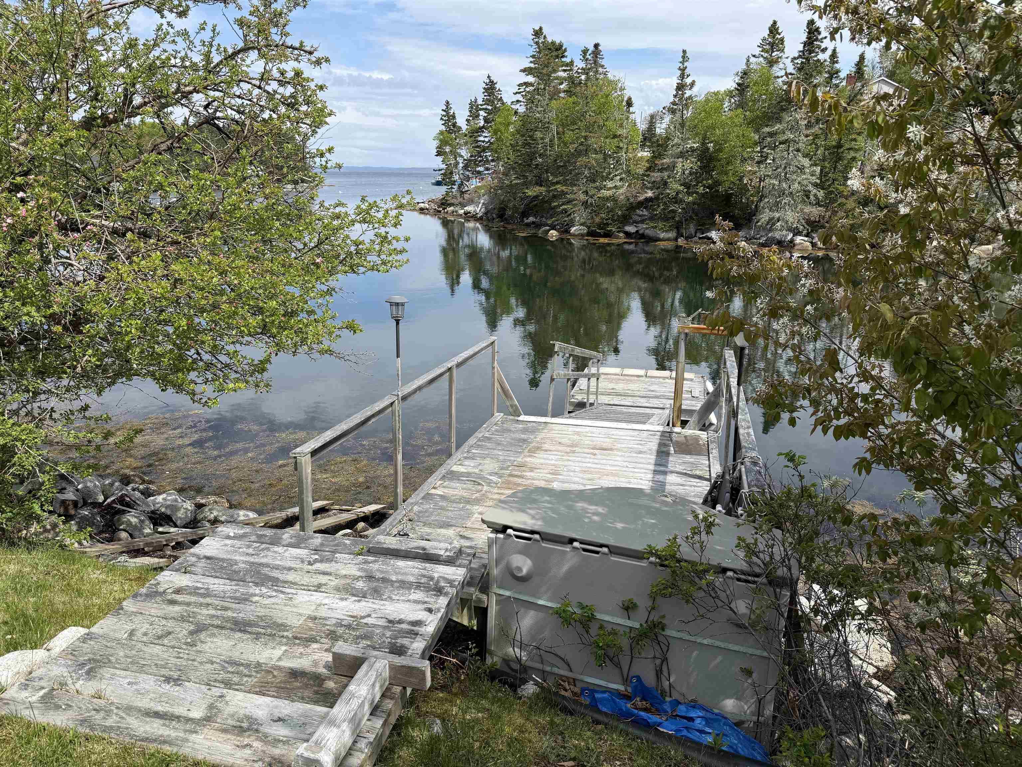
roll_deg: -0.2
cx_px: 511
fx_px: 709
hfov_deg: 71.6
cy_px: 384
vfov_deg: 56.8
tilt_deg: -16.4
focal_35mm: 24
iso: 80
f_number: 1.78
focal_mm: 6.76
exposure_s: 1/3759
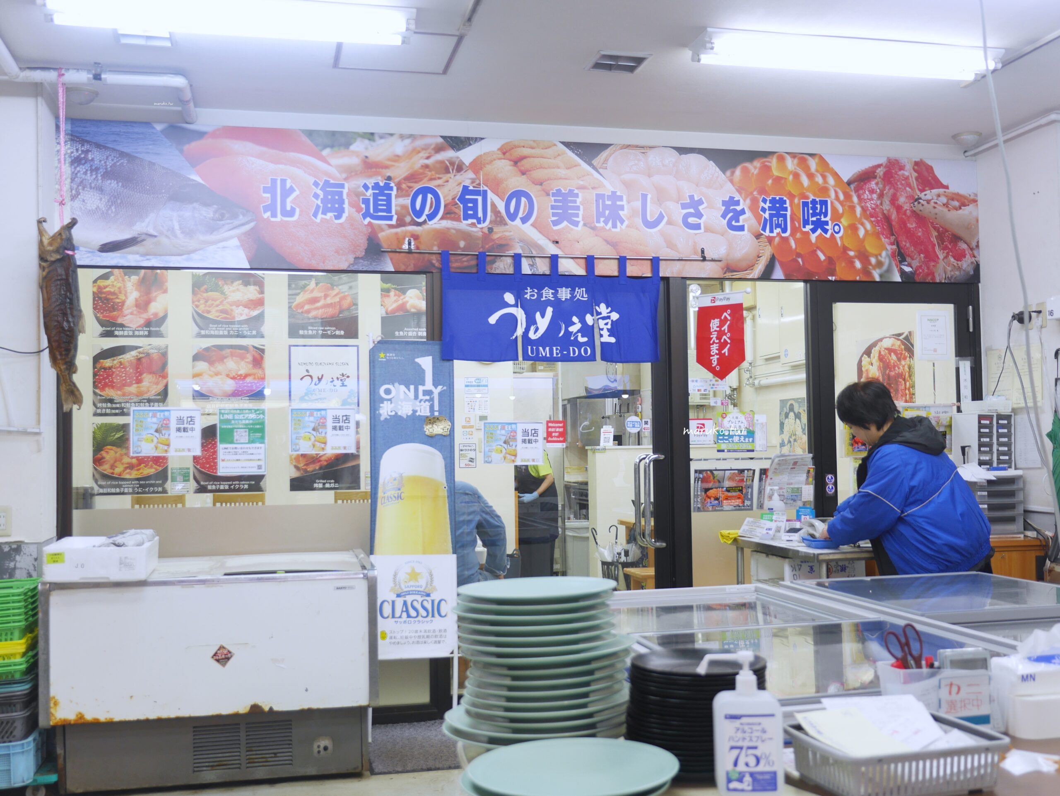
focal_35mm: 38
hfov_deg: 49.0
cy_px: 398
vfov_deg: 37.7
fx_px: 1164
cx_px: 530
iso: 200
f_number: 2.8
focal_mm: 19
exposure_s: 1/80
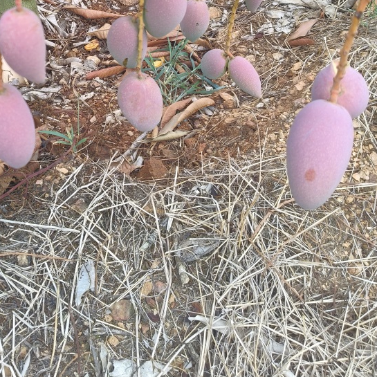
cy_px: 24
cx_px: 115
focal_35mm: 45
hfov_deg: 37.0
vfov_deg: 35.0
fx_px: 554
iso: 80
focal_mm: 4.84
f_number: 1.8
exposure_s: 1/354
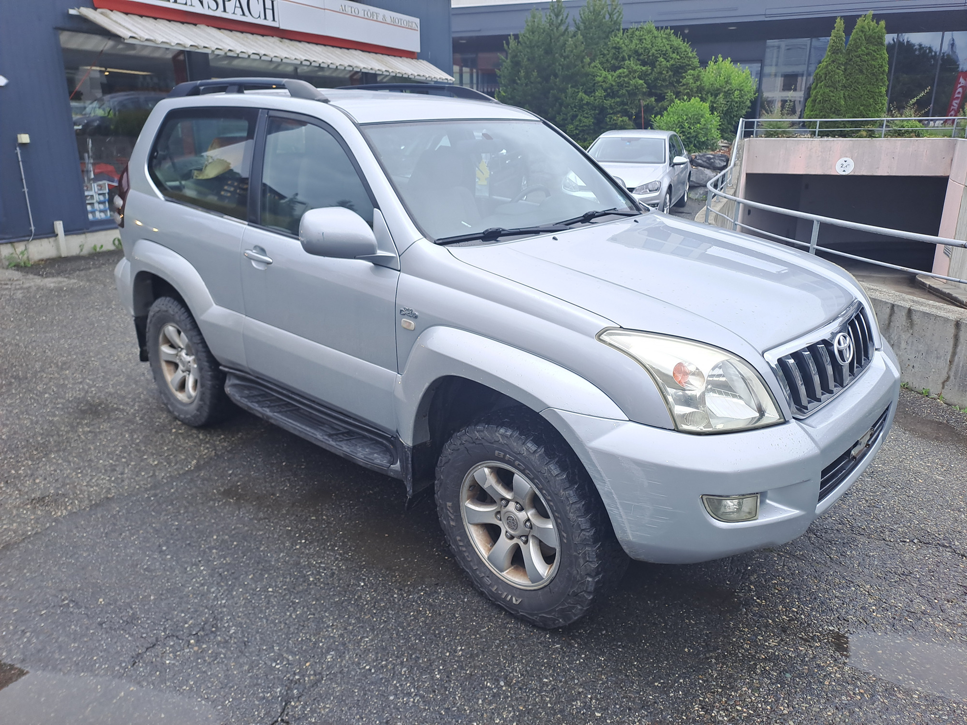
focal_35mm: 25
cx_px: 484
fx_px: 698
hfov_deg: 69.4
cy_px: 362
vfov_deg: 54.9
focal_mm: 4.65
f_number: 1.8
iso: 32
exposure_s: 1/714
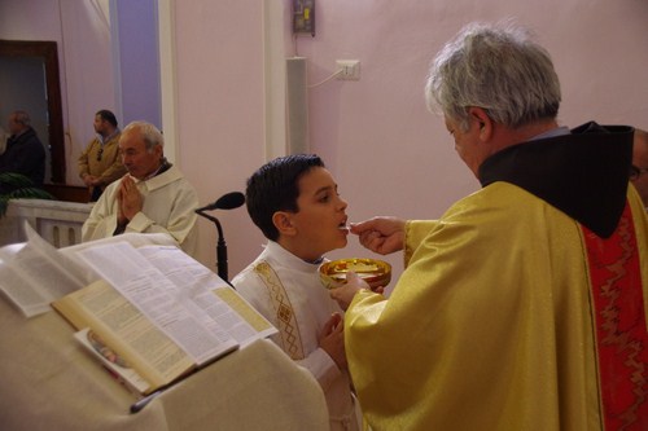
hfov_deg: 36.3
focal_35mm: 55
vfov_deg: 24.6
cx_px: 324
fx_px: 990
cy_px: 216
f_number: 4.5
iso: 1600
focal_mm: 37
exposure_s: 1/60
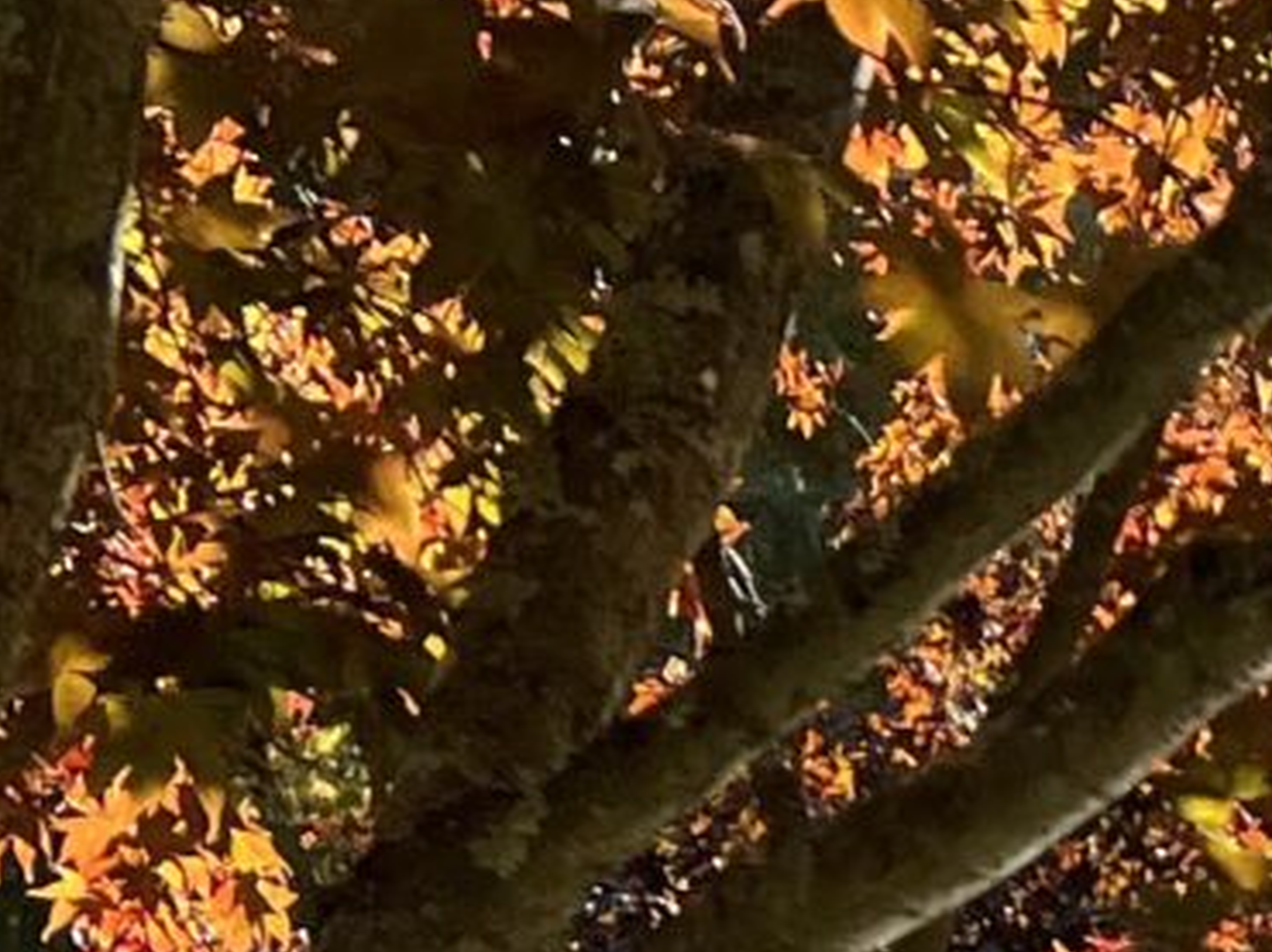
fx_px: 6610
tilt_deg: +0.8
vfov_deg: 7.7
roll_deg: -5.8
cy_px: 2227
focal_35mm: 180
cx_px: 2802
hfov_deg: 9.9
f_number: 1.5
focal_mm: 5.7
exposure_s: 1/643
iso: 50
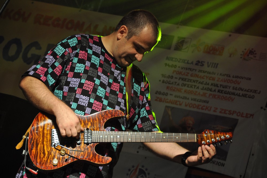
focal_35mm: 158
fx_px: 1167
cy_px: 89
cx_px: 134
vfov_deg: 8.7
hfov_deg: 13.1
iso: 720
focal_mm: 105
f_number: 5.6
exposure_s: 1/60
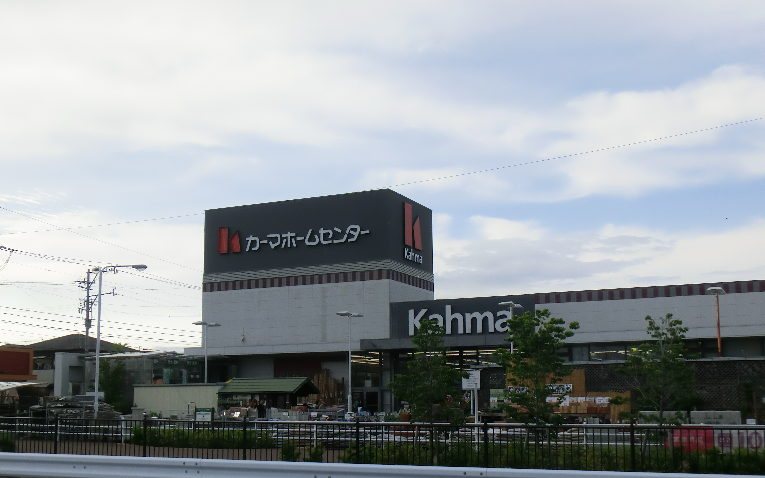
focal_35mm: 49
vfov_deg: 26.3
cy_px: 293
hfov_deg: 41.1
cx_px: 393
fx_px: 1022
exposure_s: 1/800
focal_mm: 7.87
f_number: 4.2
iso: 80
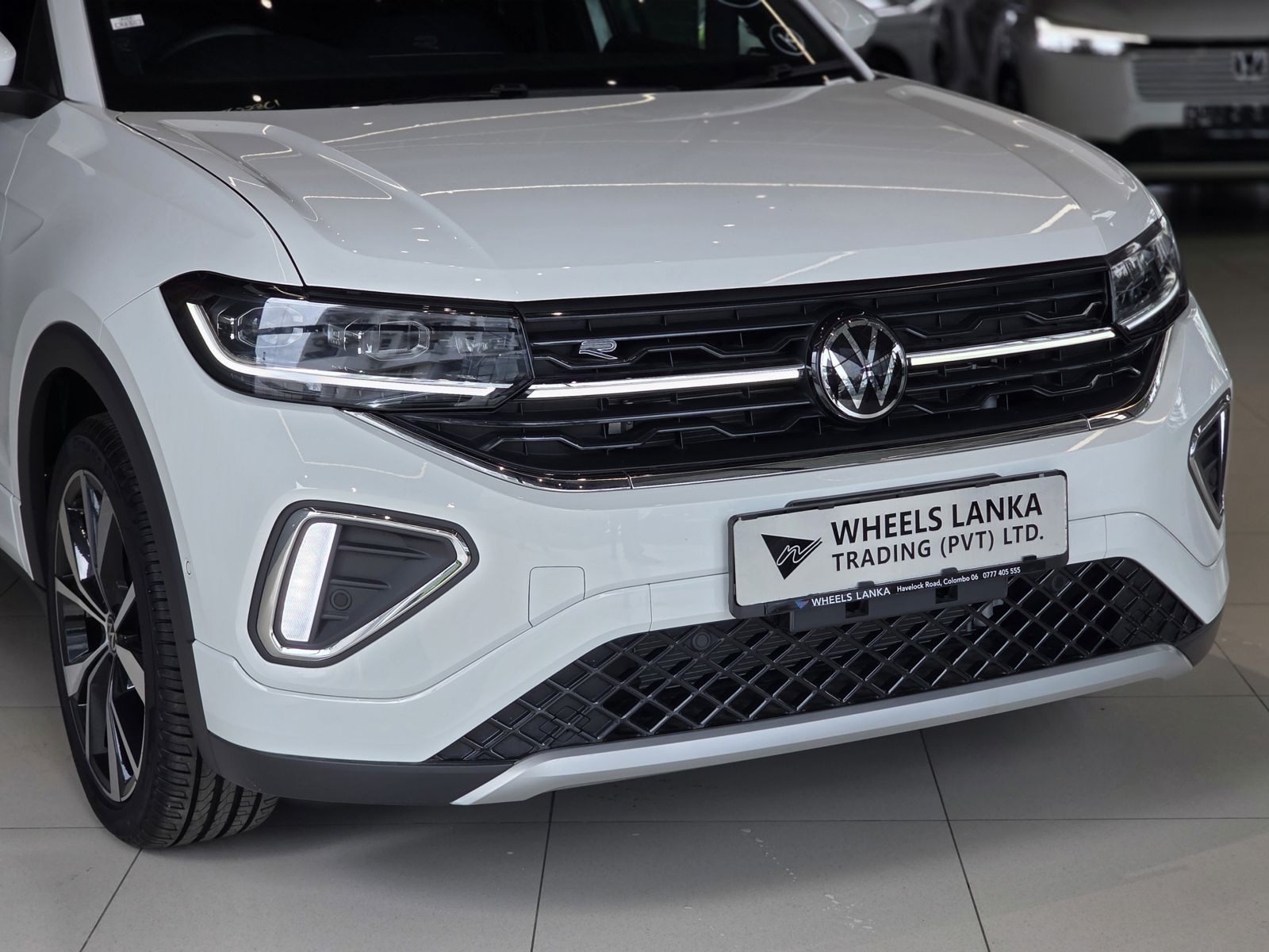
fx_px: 2529
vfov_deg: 21.3
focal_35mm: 69
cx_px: 634
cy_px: 476
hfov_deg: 28.2
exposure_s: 1/282
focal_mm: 7.9
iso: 50
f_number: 2.4
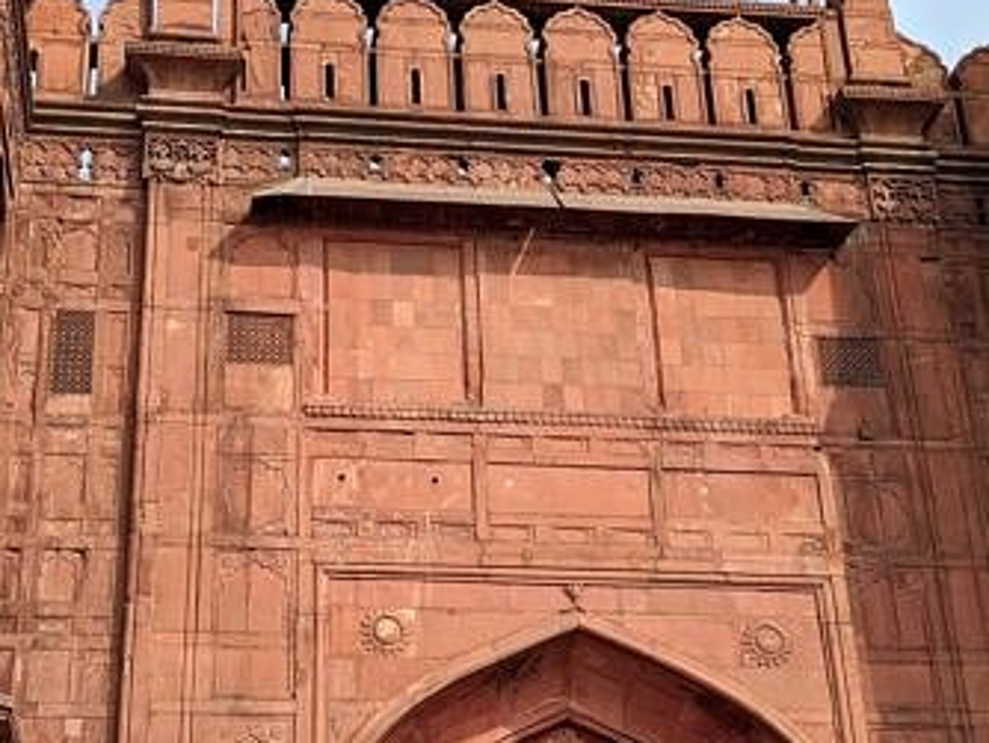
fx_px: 1773
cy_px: 346
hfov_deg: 31.2
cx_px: 471
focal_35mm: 62
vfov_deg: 23.7
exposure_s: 1/2342
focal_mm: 4.44
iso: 50
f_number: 1.8
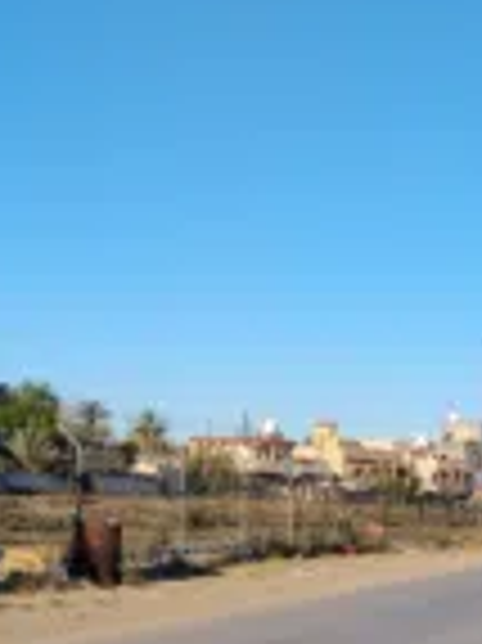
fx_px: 1506
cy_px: 581
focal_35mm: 81
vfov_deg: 23.5
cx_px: 563
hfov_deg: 17.4
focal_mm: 4.22
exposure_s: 1/1155
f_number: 1.8
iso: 50
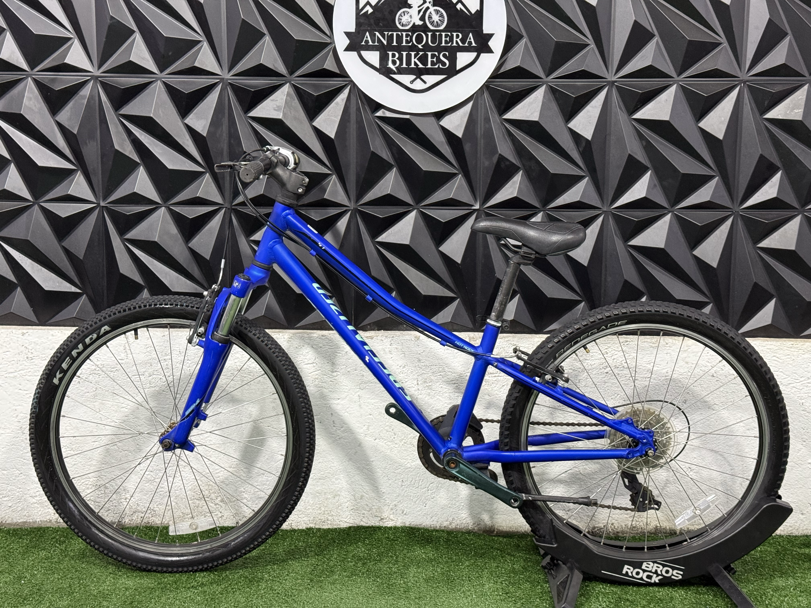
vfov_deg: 30.3
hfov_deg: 39.7
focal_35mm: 48
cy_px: 304
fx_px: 1125
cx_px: 406
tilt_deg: -8.8
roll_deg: -1.1
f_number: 1.78
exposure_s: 1/60
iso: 200
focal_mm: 6.76
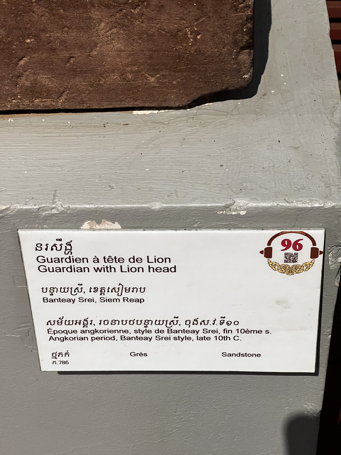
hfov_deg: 19.1
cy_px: 228
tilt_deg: -45.0
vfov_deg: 25.3
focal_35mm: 77
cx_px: 170
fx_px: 1011
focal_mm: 9
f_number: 2.8
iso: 400
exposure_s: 1/50
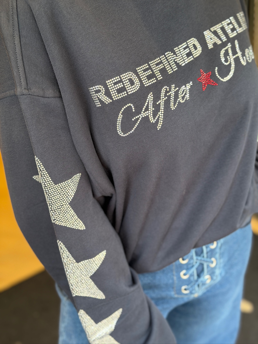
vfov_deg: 39.7
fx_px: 477
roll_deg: +7.3
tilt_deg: -33.5
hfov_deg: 30.3
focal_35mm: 48
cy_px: 172
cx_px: 129
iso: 100
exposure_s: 1/68
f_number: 1.78
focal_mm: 6.76
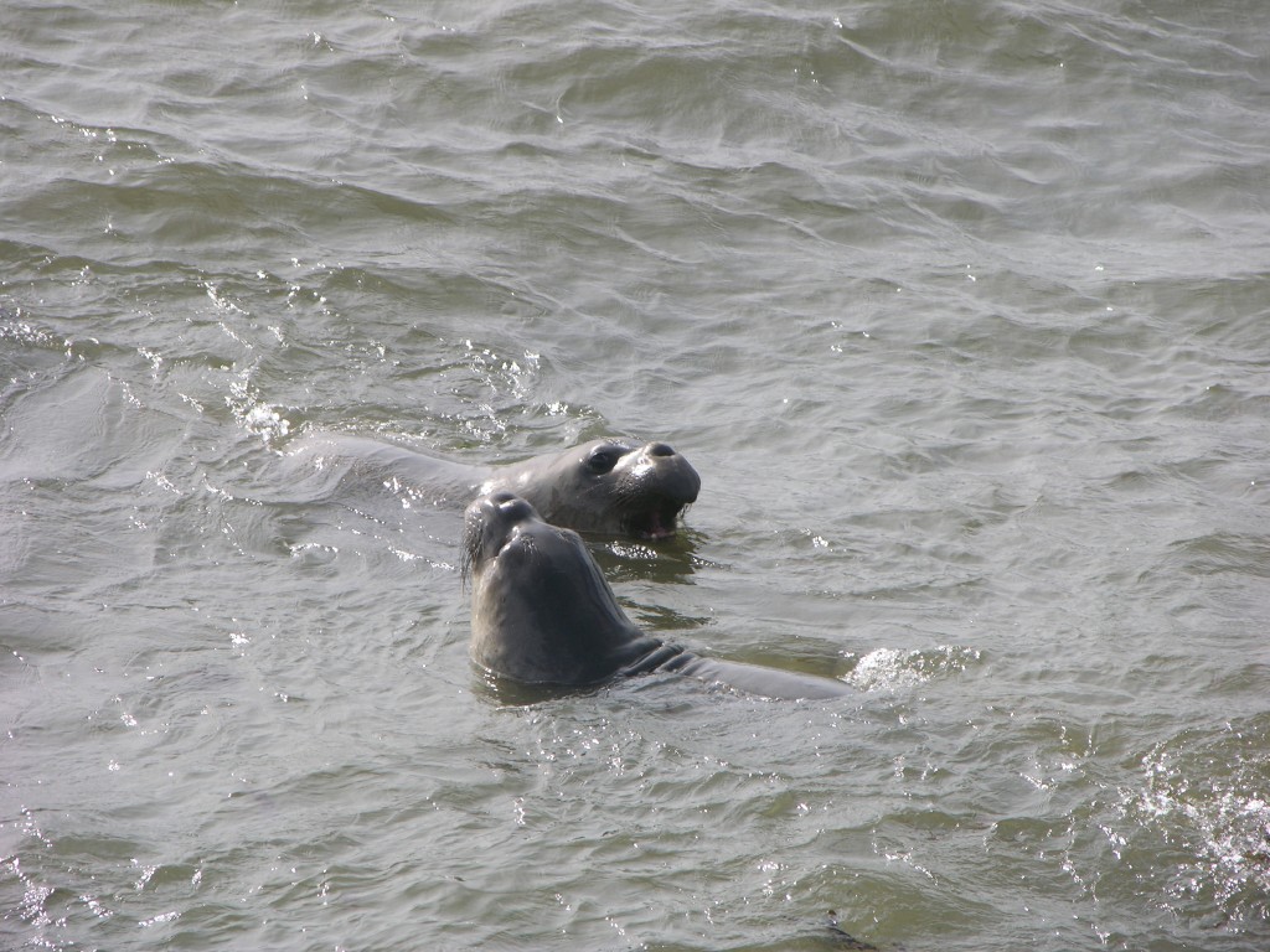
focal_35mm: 280
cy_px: 476
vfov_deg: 5.3
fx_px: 10273
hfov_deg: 7.1
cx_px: 635
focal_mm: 71.2
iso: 50
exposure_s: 1/203
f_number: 4.7
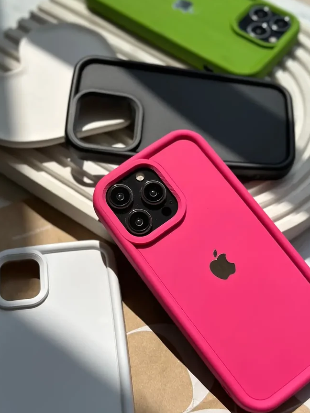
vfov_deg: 38.2
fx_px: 597
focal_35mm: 50
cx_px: 156
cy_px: 203
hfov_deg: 29.1
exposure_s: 1/6623
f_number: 1.78
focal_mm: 6.86
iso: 100
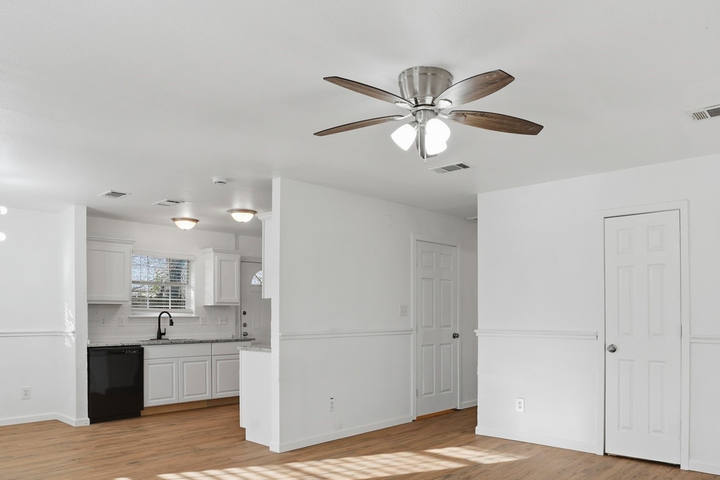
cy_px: 330
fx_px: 500
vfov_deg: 50.1
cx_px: 404
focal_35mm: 25
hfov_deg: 71.2
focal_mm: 16
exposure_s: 1/50
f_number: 9
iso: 100
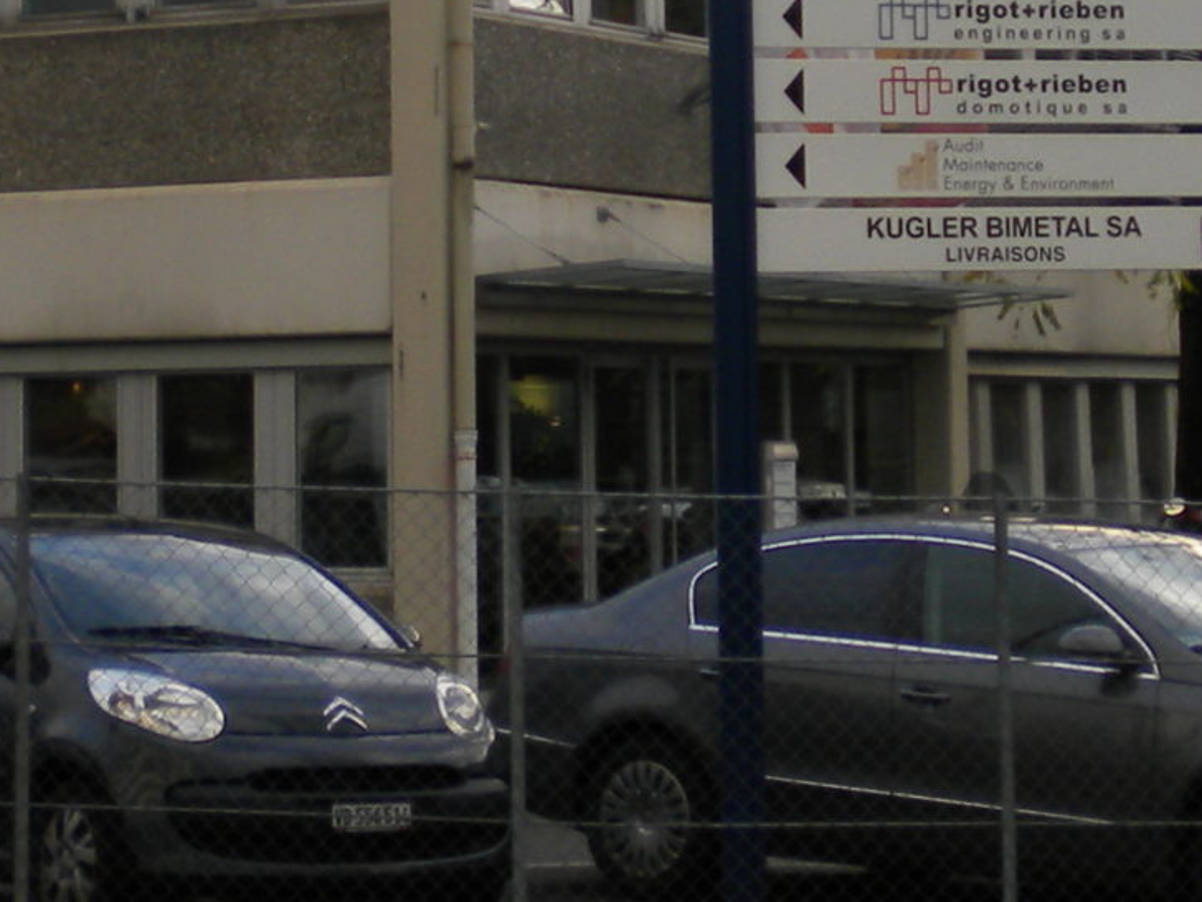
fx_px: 4271
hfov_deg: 16.0
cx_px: 530
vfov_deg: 12.0
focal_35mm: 123
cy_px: 165
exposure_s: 1/290
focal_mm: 6.3
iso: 80
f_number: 3.1
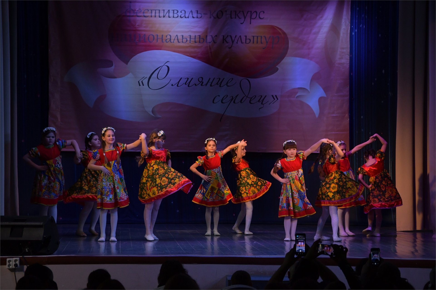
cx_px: 218
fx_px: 1272
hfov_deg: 19.5
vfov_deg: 13.0
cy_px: 145
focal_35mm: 105
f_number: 6.3
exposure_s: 1/500
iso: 2000
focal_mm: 70
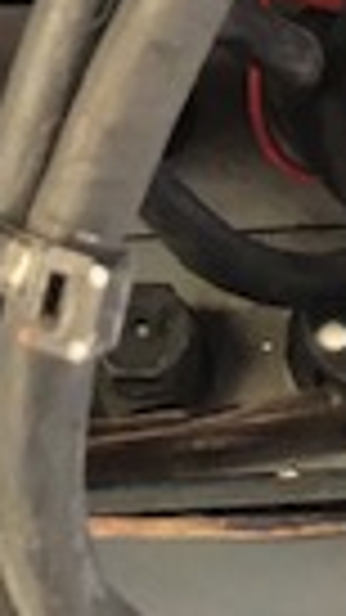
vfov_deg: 14.7
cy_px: -103
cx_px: 270
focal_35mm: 142
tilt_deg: -59.2
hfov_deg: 8.5
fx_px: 2317
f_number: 1.8
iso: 100
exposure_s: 1/4
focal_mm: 4
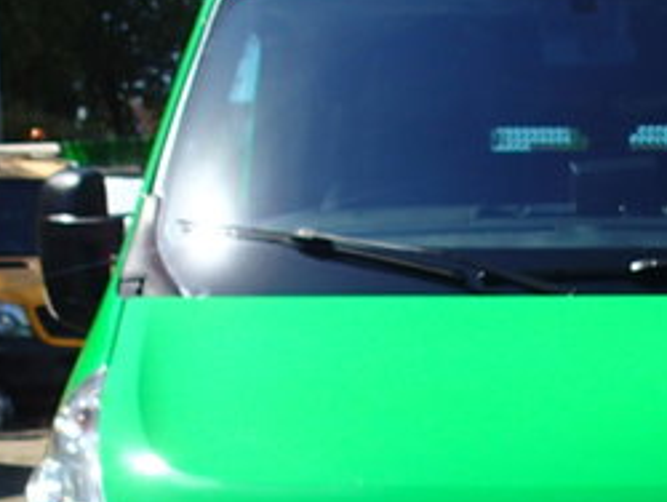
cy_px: 510
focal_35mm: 76
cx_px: 630
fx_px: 1466
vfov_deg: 18.9
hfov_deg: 24.7
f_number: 8
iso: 100
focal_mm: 4.5
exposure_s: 1/160
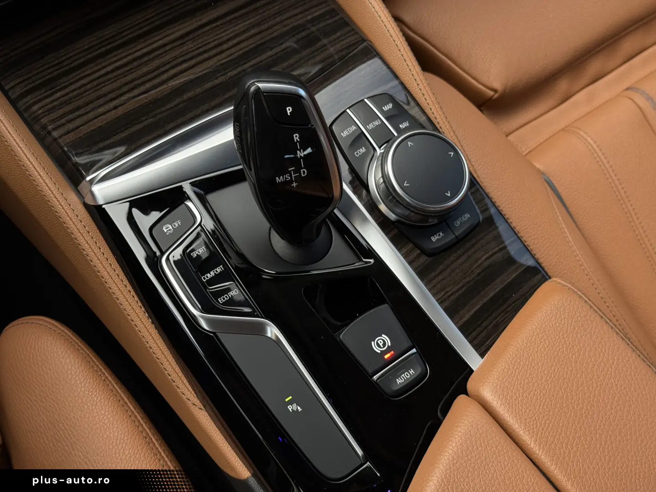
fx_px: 910
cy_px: 246
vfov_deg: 30.3
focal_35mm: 48
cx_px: 328
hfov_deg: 39.7
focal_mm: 6.76
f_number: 1.78
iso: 100
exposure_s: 1/384
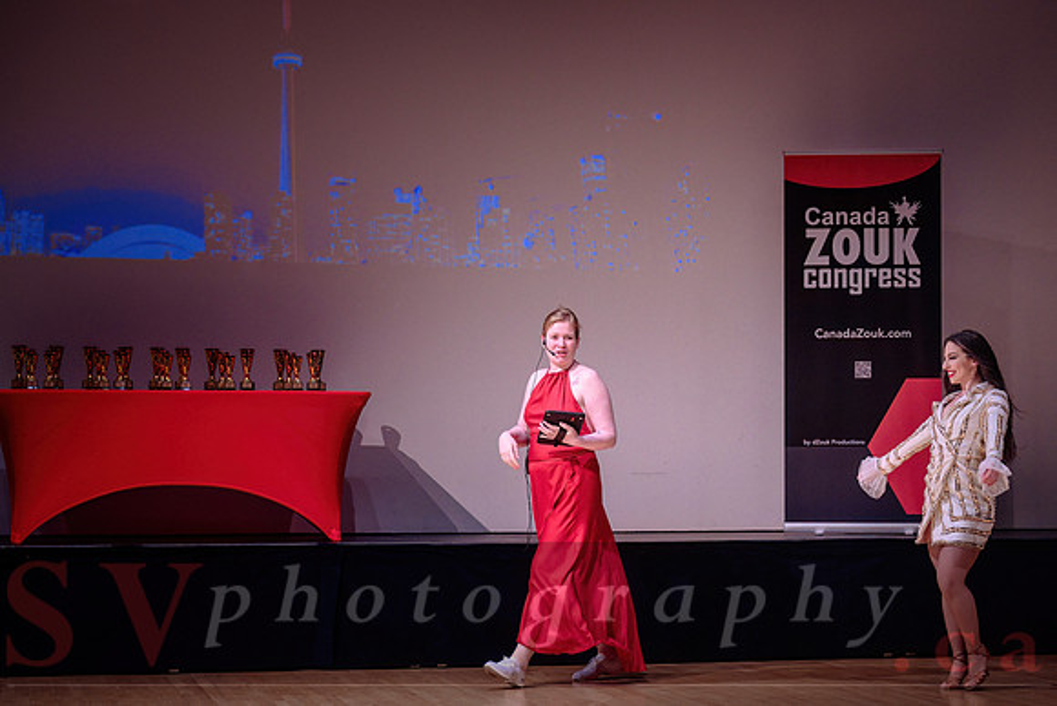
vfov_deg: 16.9
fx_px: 2371
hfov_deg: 25.0
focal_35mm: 81
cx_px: 711
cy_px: 373
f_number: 2.8
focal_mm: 60
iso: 1600
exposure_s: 1/320
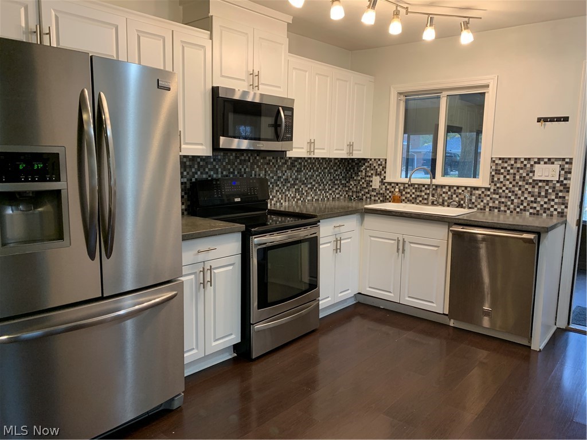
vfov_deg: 53.1
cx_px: 294
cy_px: 220
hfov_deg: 67.3
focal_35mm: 26
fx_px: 441
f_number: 1.8
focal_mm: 4.25
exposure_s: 1/60
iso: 100
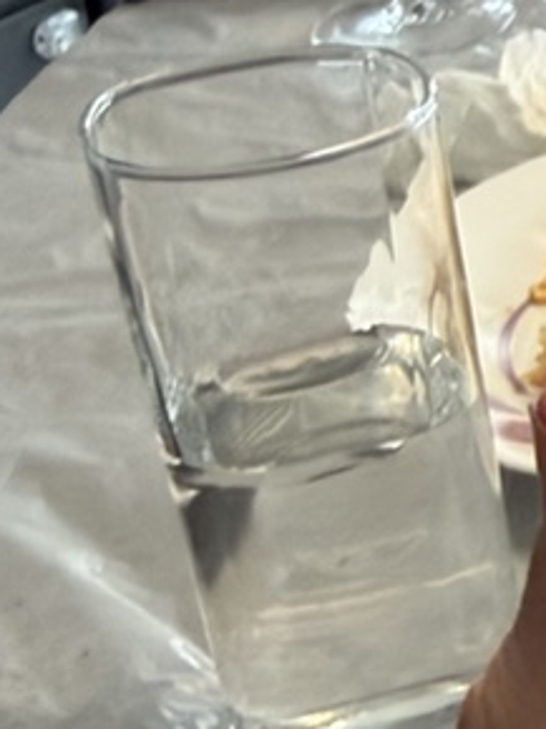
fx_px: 2443
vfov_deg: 16.8
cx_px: 1228
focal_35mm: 116
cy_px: 618
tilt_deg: -27.9
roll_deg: +2.7
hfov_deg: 11.1
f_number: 2.2
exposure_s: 1/100
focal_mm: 2.22
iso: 250
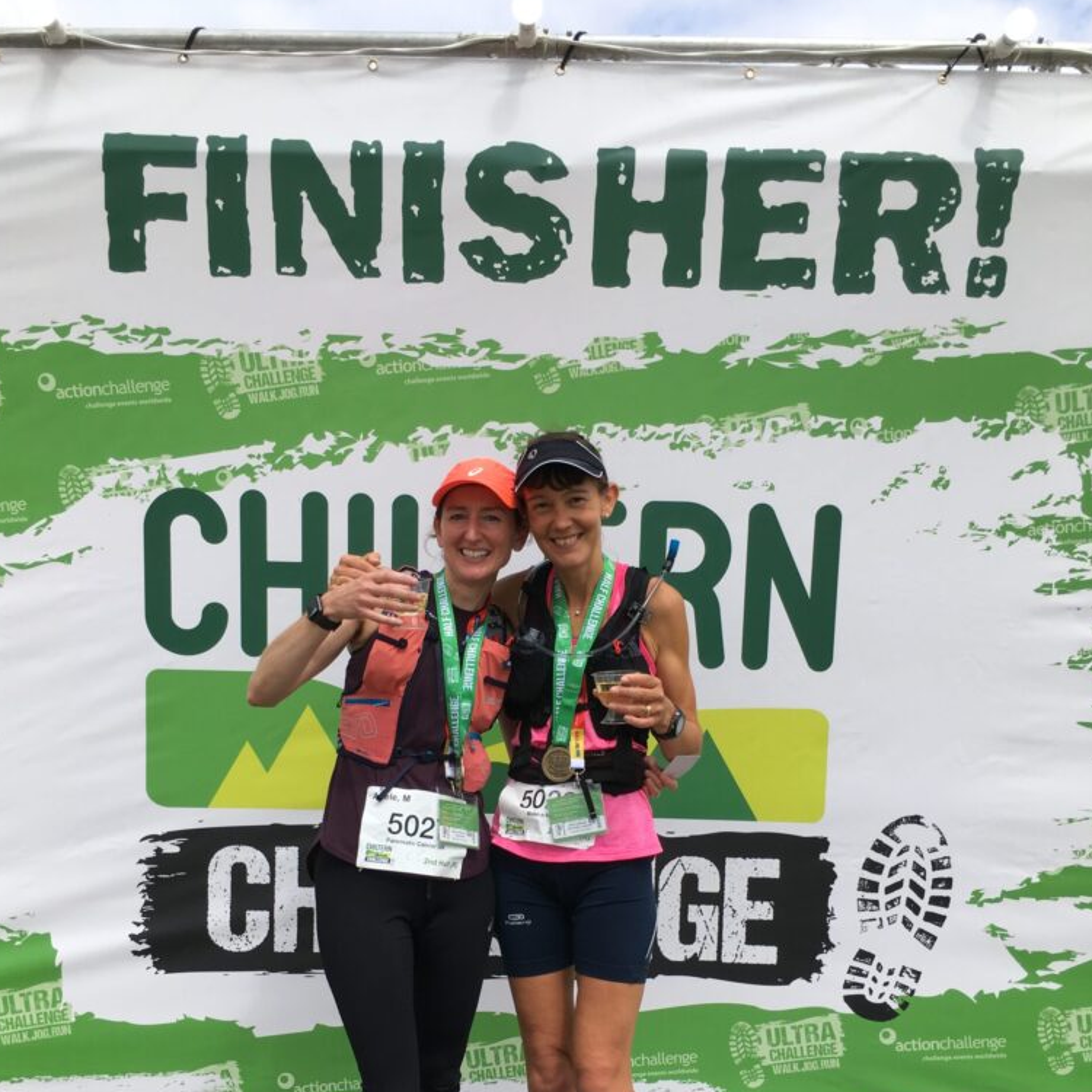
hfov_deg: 47.2
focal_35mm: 35
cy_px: 732
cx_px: 542
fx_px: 1249
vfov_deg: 46.4
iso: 25
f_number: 2.2
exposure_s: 1/1148
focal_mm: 4.15
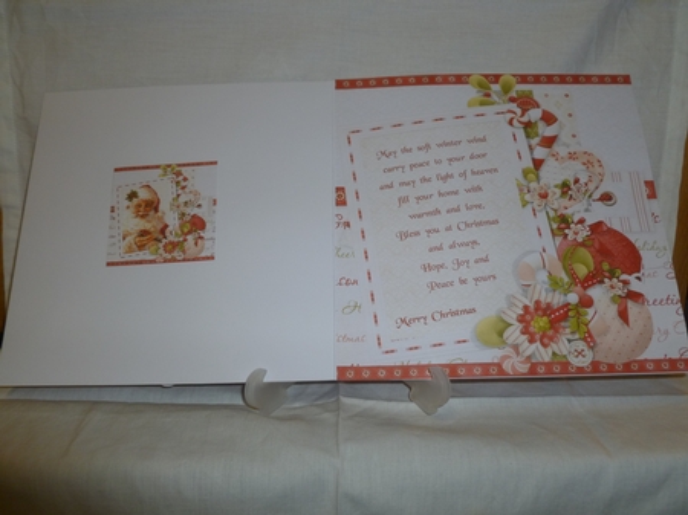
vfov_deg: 49.7
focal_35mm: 28
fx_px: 556
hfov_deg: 63.5
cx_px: 344
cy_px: 258
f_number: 3.3
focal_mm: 5
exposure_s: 1/30
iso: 100
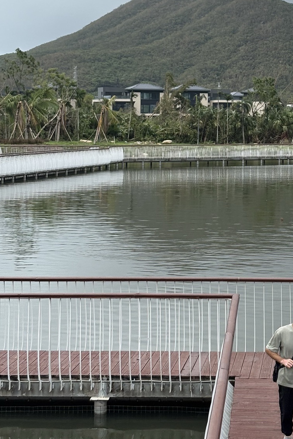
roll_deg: -0.3
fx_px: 1172
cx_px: 272
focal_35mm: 96
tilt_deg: +0.5
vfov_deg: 21.1
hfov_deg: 14.1
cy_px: 115
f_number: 1.6
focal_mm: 5.96
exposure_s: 1/3636
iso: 32
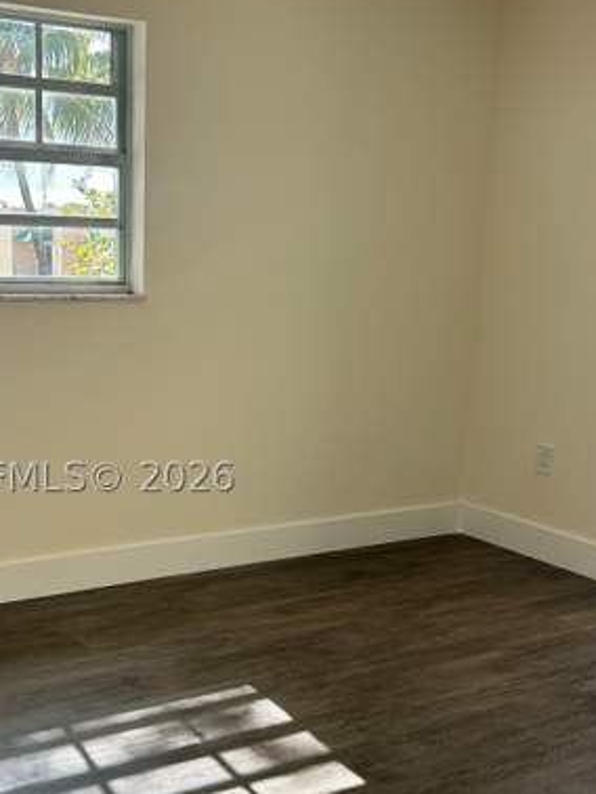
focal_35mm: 44
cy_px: 477
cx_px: 185
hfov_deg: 32.6
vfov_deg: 42.7
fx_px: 1009
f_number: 1.5
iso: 50
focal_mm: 5.7
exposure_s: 1/431
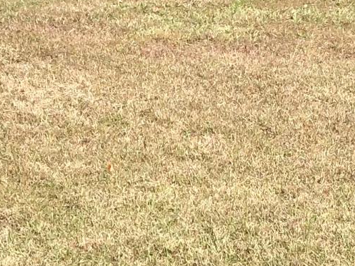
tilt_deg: -14.0
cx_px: 165
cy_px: 227
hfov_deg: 11.7
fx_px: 1734
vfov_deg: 8.8
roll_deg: +0.6
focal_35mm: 169
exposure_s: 1/1412
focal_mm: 3.99
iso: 20
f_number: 1.8
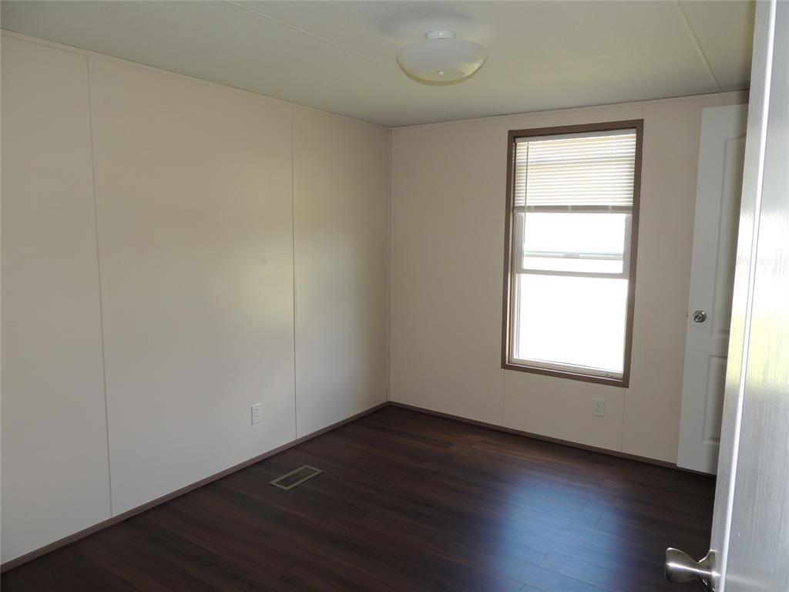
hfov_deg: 71.6
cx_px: 394
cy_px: 296
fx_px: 547
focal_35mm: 24
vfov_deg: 56.8
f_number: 3
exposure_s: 1/40
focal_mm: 4.3
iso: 100
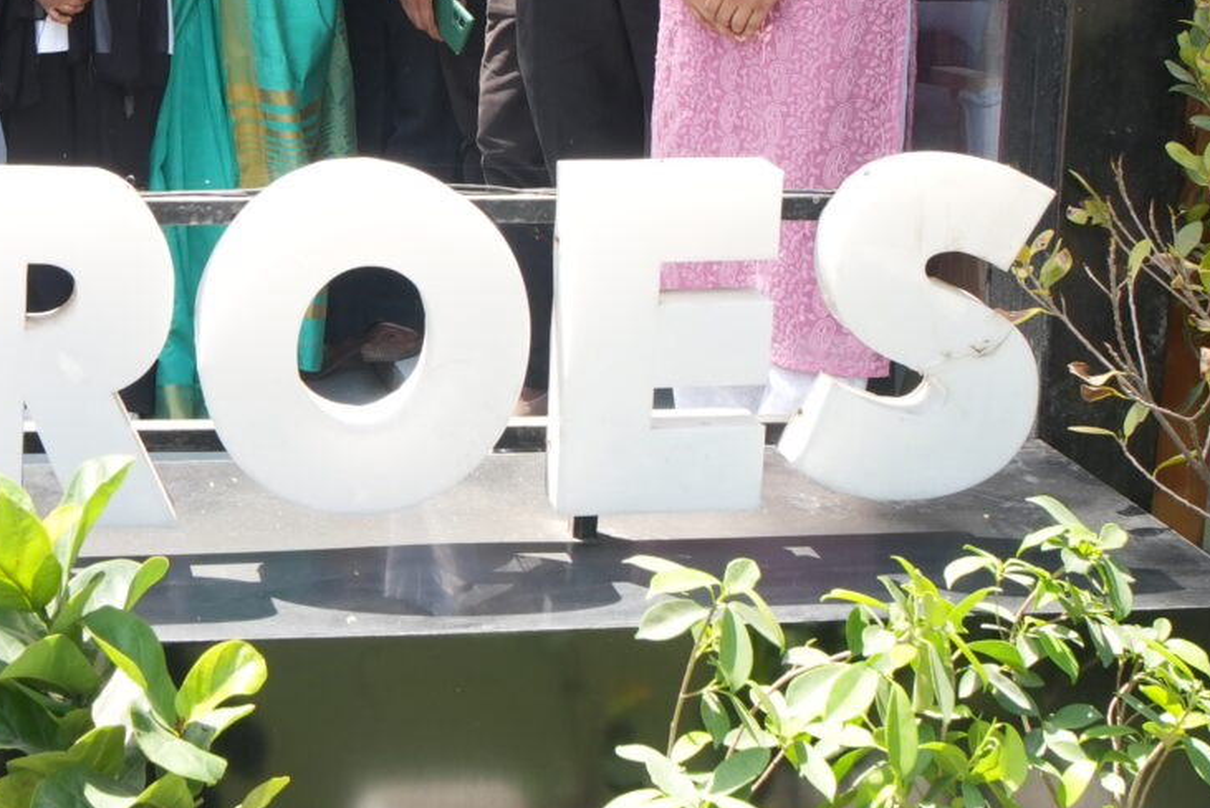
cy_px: 198
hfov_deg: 30.3
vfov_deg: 21.4
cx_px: 83
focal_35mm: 63
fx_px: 2118
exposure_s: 1/160
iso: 320
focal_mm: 18
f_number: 6.3
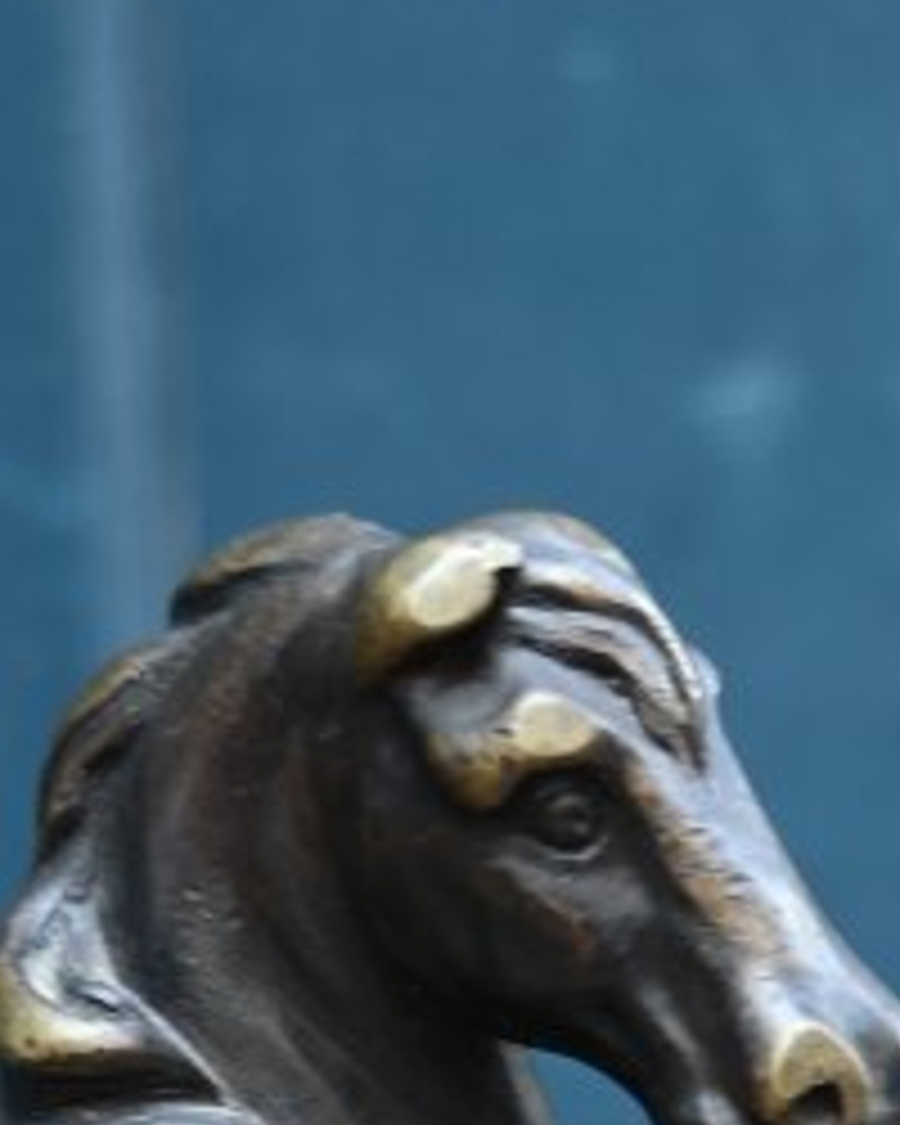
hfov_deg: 7.7
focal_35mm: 196
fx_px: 6534
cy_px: 2498
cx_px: 1508
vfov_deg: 9.1
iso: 100
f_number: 4
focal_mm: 29
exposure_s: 1/50
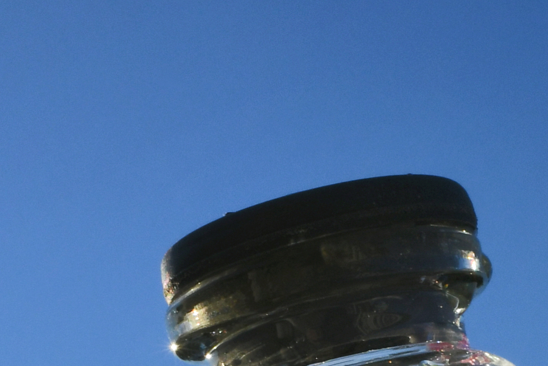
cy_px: 642
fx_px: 3592
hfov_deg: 8.7
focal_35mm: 236
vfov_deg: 5.7
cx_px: 252
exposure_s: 1/200
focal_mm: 40
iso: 250
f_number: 22
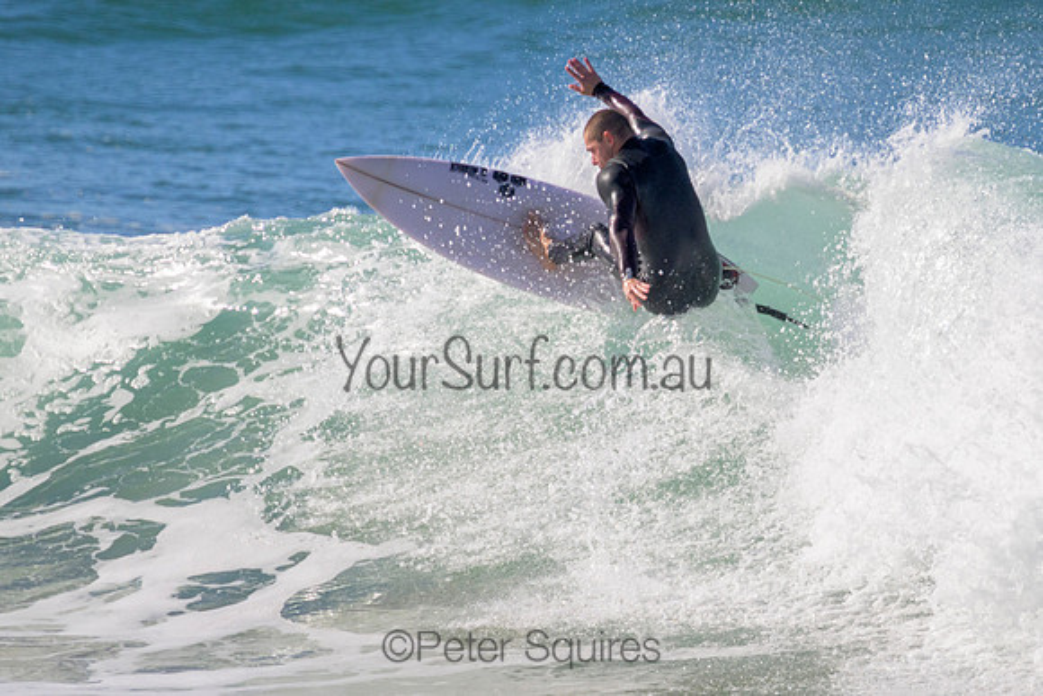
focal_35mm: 1097
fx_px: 31788
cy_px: 367
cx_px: 613
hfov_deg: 1.9
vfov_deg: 1.3
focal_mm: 800
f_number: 11
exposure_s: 1/2000
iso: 800
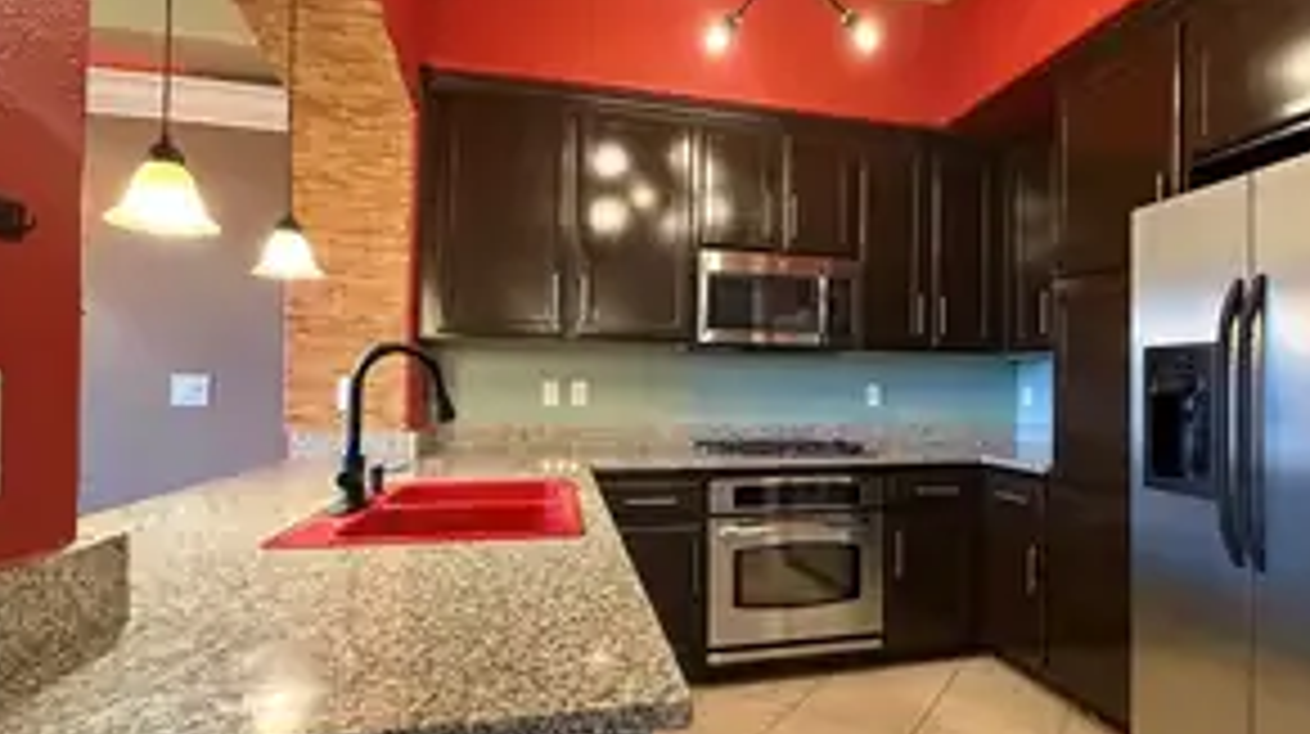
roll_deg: -0.4
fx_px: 729
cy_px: 378
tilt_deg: +0.6
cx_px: 761
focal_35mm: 21
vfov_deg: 53.4
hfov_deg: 83.2
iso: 800
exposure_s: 1/60
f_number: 2.2
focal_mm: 2.22
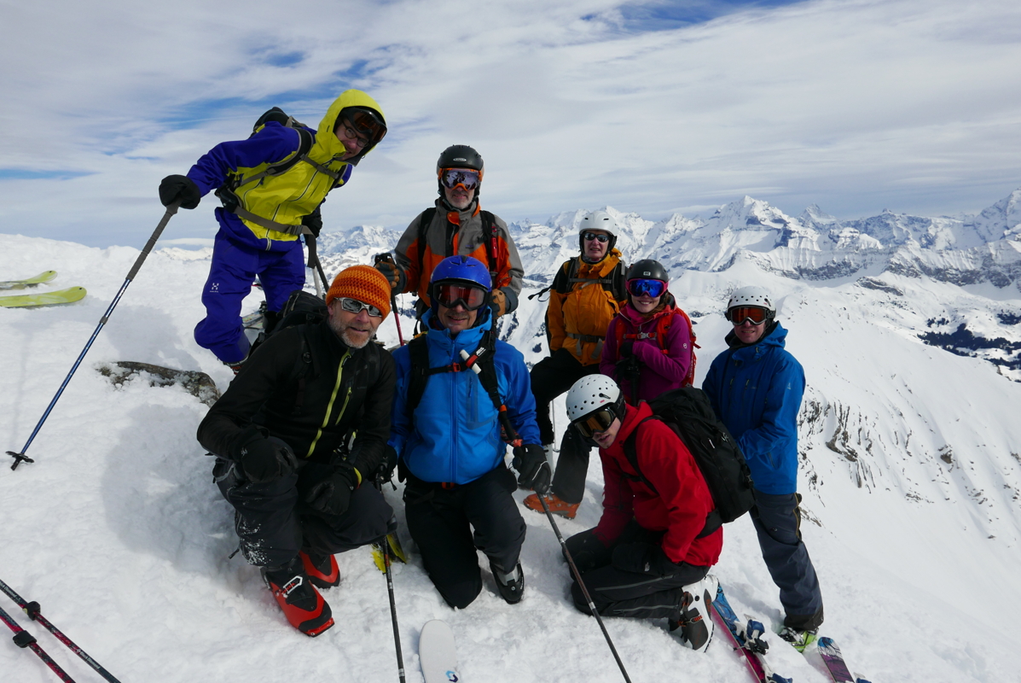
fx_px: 681
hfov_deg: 73.7
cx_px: 510
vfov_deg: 53.2
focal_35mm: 24
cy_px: 342
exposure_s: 1/1600
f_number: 5.6
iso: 200
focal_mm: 10.9
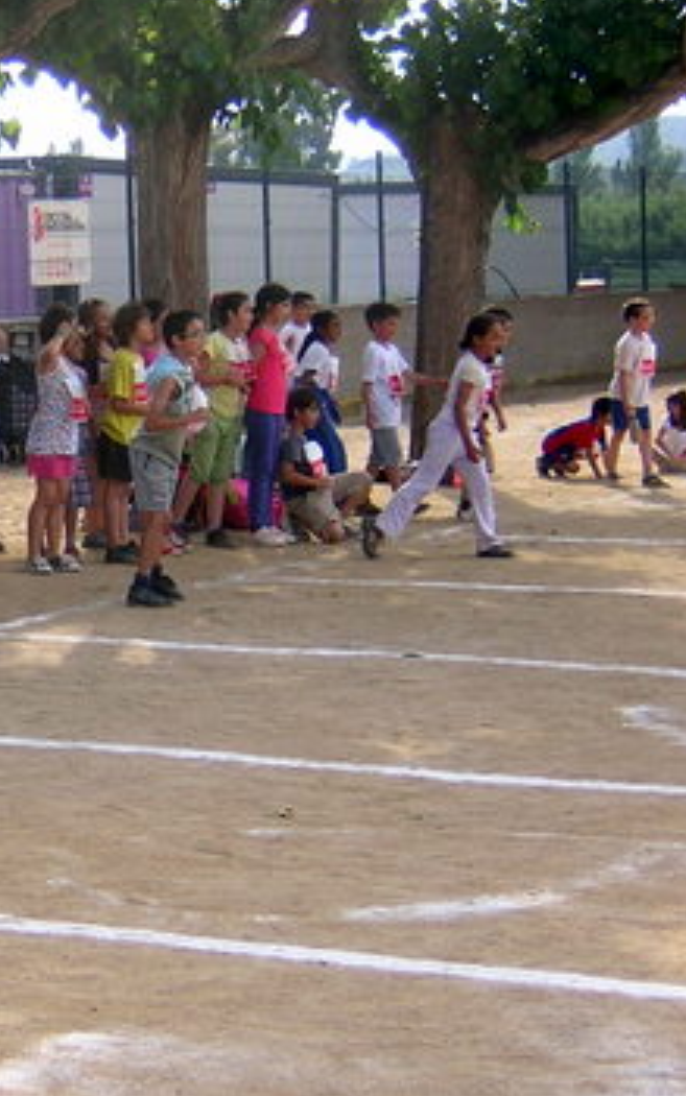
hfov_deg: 12.9
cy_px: 515
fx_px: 2989
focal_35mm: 100
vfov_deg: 20.8
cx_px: -72
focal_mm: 8.6
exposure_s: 1/294
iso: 100
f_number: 3.5
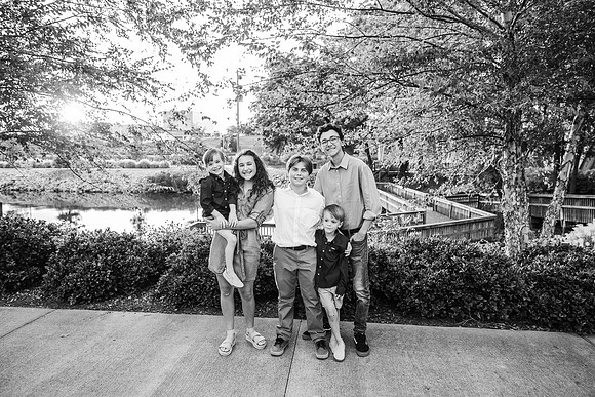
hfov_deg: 73.7
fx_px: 397
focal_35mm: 24
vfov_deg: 53.2
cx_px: 298
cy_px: 198
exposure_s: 1/200
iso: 320
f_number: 3.2
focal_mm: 24
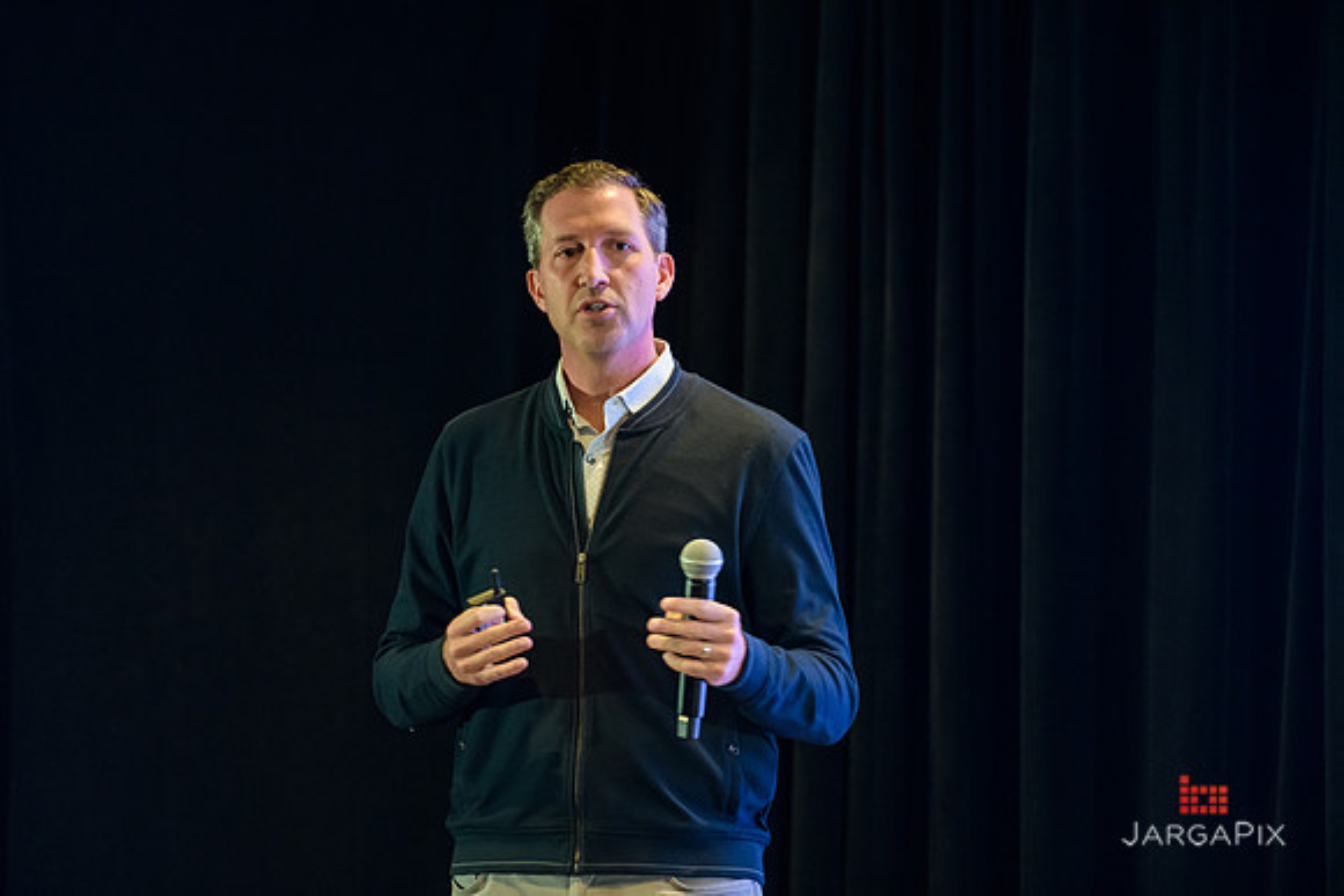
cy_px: 448
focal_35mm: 200
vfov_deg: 6.9
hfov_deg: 10.3
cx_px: 672
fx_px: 7468
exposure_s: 1/200
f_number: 3.2
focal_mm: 200
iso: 3200
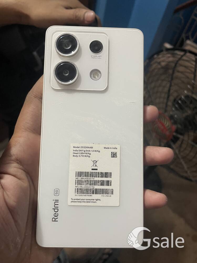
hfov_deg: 53.1
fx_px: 197
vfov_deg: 67.3
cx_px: 98
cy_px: 132
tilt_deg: -53.6
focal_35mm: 26
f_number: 1.6
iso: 125
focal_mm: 4.2
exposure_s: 1/50
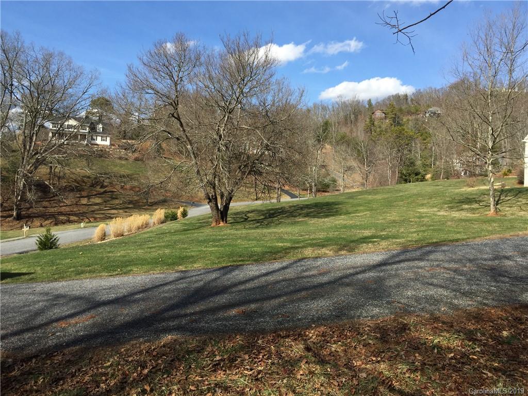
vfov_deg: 48.2
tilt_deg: +0.3
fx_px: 442
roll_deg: -3.6
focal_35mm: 29
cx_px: 264
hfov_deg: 61.7
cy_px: 198
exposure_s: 1/1522
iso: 32
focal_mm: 4.15
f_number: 2.2
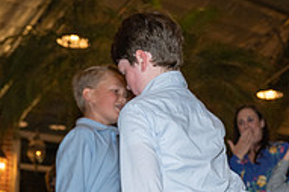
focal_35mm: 85
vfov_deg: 15.7
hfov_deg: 23.5
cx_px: 239
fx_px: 682
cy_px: 197
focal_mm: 28
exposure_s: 1/125
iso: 2000
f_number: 2.8
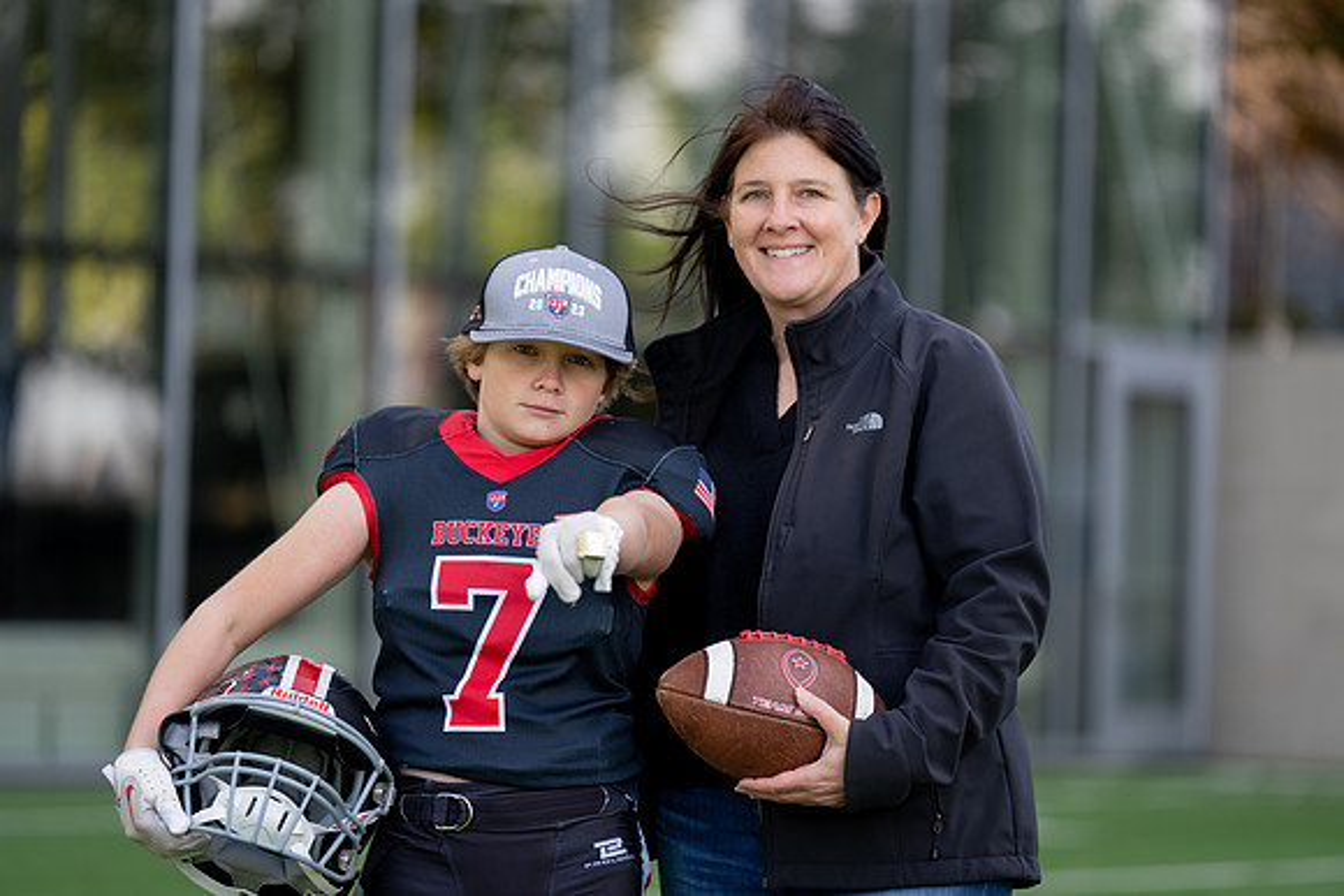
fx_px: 5937
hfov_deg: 12.9
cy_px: 448
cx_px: 672
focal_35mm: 159
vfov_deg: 8.6
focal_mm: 159
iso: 100
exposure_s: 1/400
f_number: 2.8
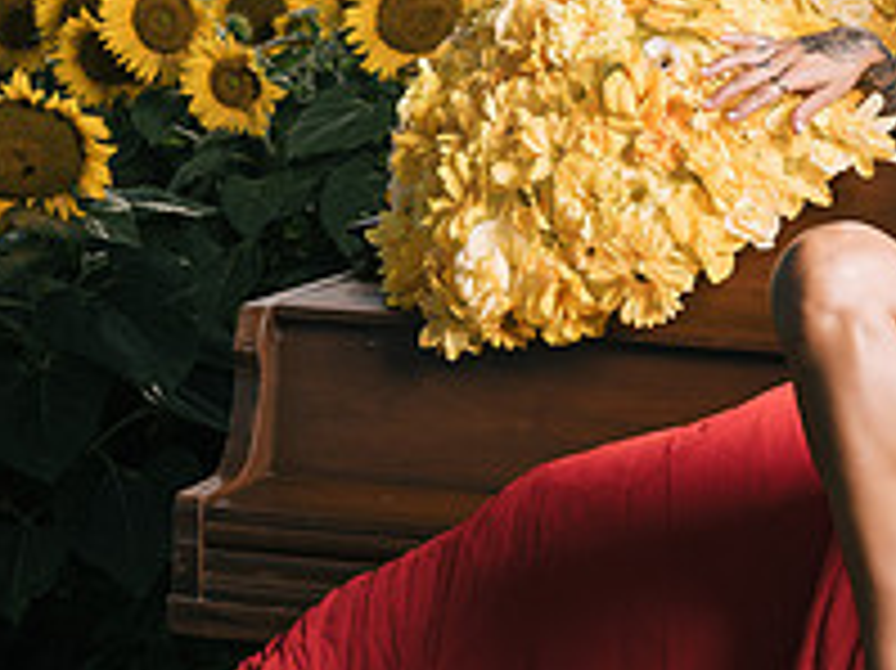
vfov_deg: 12.9
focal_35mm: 115
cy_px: 286
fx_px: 2975
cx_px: 599
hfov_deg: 17.1
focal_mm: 41
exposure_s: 1/200
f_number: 5.6
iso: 64
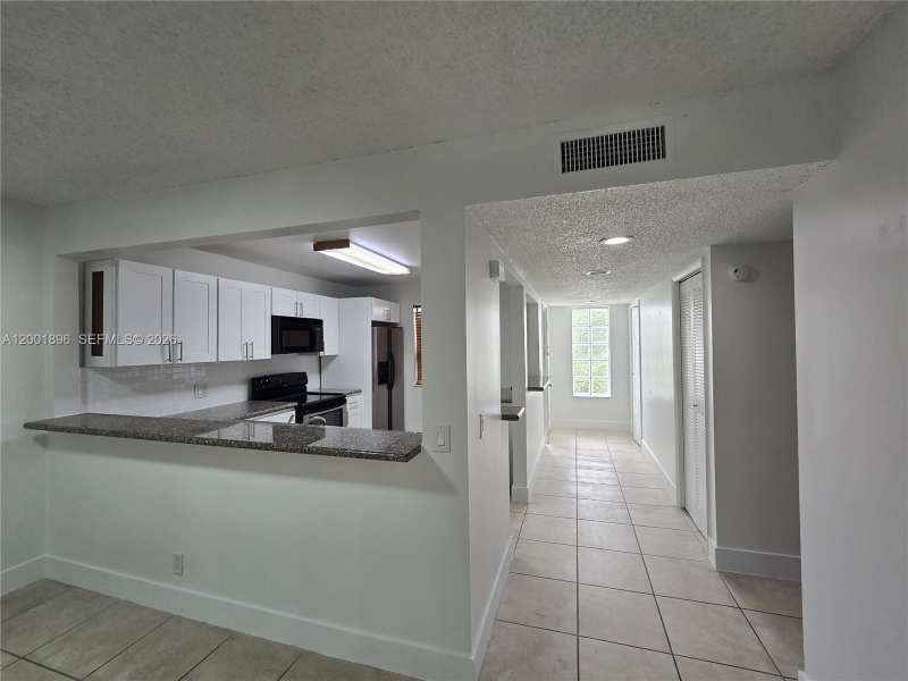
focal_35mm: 13
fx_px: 341
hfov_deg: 106.2
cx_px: 454
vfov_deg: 89.9
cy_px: 340
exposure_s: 1/60
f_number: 2.2
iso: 64
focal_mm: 2.2
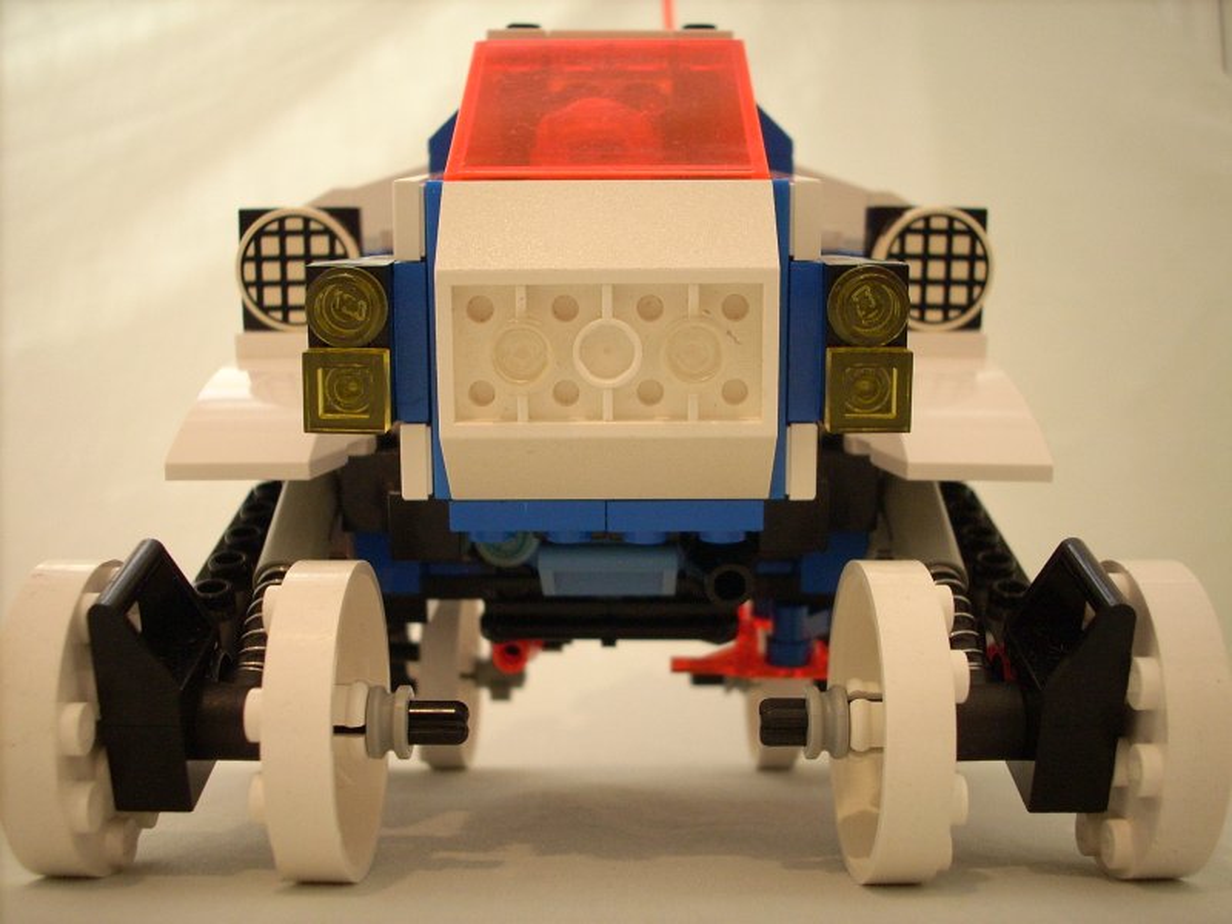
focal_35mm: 37
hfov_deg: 50.1
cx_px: 616
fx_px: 1317
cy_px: 462
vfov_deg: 38.7
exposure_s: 1/21.2
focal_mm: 6.2
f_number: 2.8
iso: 200
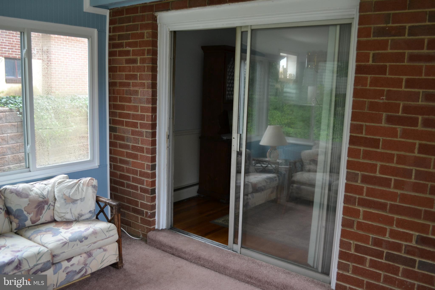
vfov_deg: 43.6
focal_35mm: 30
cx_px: 218
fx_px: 362
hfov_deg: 61.9
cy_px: 145
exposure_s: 1/60
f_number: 4
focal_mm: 20
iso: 400
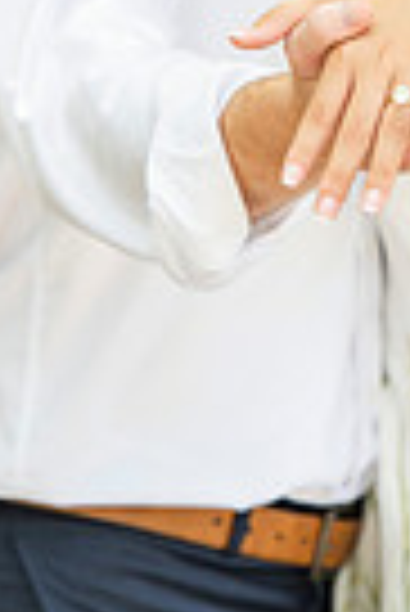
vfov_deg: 3.8
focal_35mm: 544
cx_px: 369
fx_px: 9269
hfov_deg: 2.5
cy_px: -94
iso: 400
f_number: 3.5
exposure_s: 1/500
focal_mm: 165
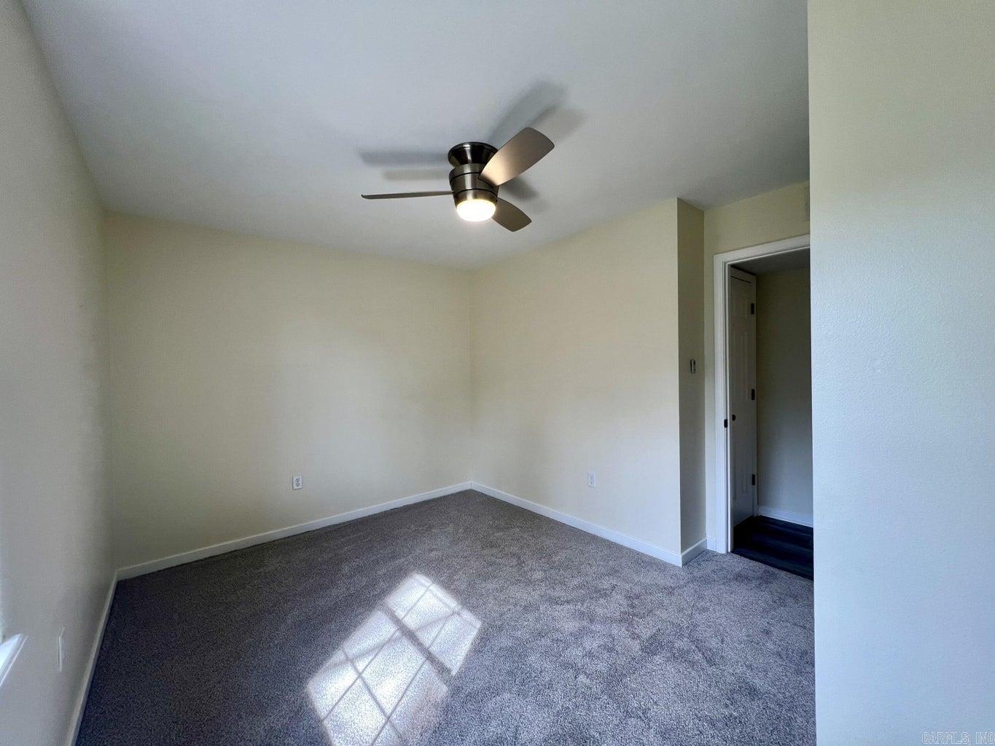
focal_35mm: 13
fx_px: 374
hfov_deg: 106.2
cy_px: 373
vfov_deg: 89.9
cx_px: 498
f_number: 1.8
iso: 50
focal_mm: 1.57
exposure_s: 1/120
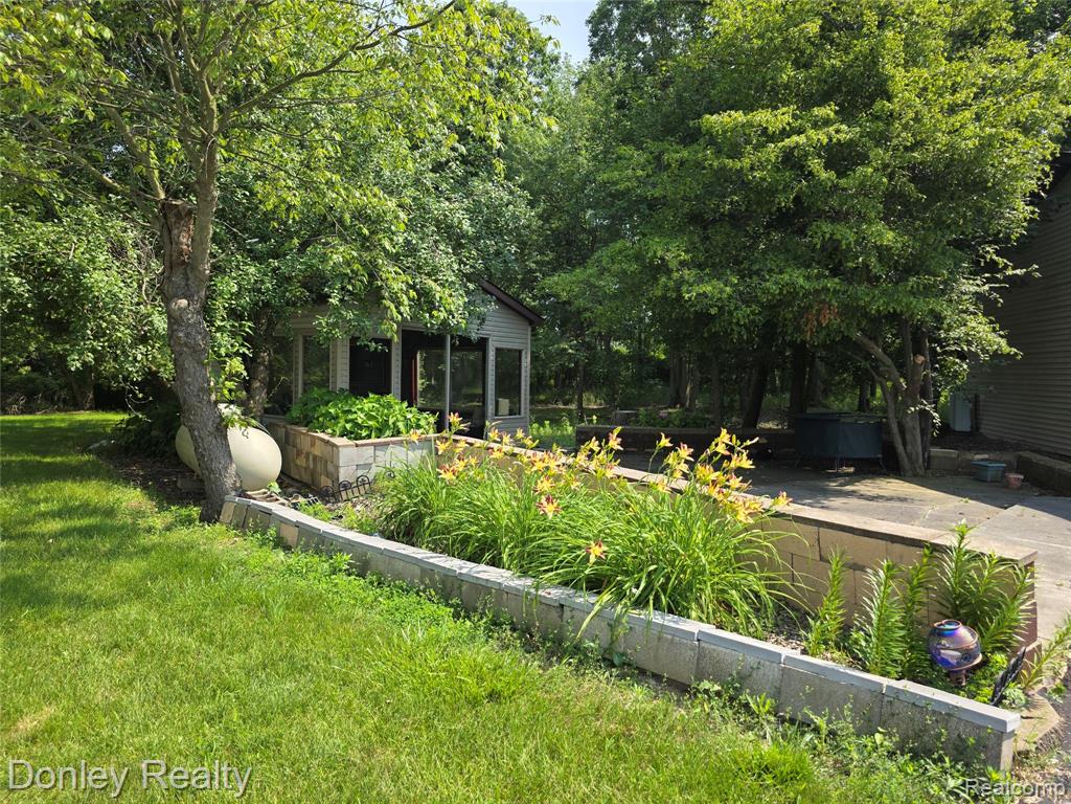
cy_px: 402
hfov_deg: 73.9
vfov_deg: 58.9
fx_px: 712
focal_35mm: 23
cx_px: 536
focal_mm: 6.3
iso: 80
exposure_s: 1/1663
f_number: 1.7
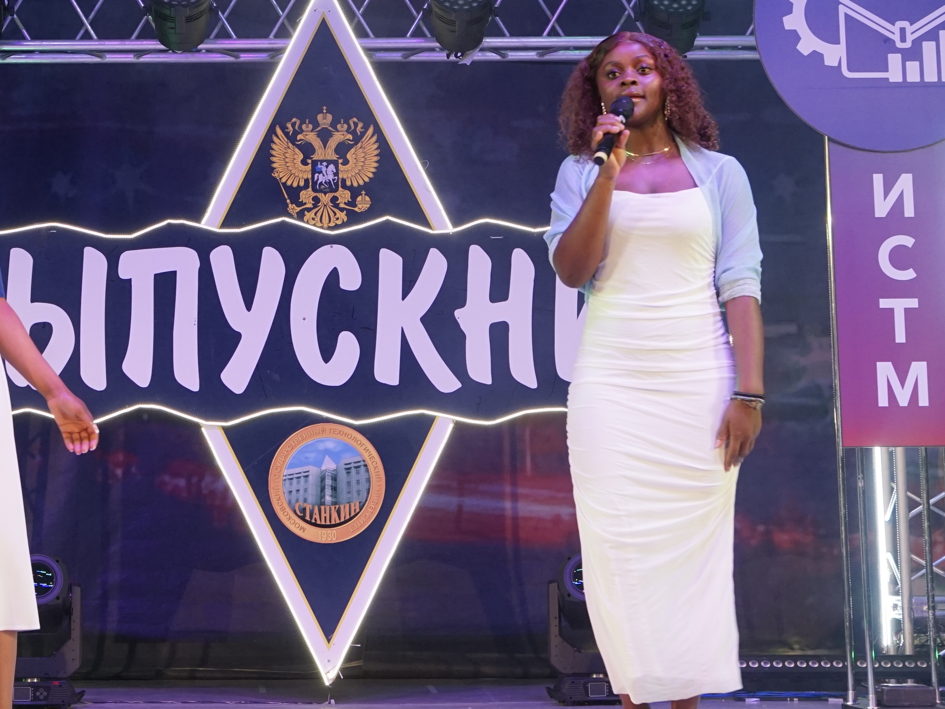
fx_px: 2402
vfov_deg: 16.7
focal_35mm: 88
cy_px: 157
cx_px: 291
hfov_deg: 22.1
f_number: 6.3
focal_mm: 43
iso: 1000
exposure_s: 1/80
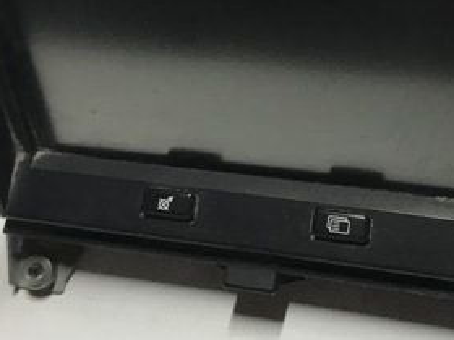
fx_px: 839
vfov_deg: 22.6
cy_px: 72
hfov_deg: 29.8
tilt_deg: -52.8
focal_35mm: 64
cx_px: 334
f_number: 1.8
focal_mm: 3.99
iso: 40
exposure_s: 1/33
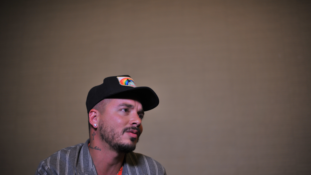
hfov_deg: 39.2
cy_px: 99
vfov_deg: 22.6
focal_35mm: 53
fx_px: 437
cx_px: 155
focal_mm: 50
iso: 250
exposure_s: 1/320
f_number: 1.4
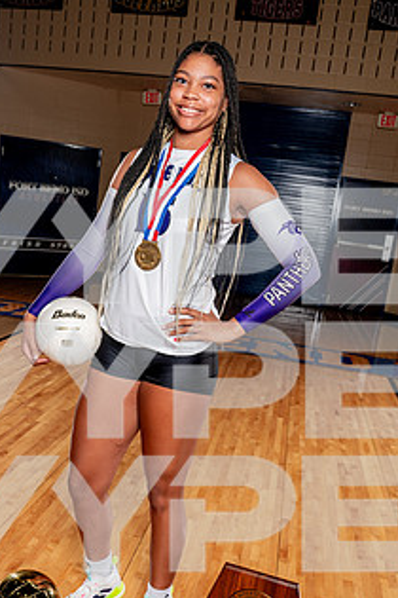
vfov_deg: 47.9
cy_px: 382
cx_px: 152
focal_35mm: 40
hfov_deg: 33.3
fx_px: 663
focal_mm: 28
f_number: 5.6
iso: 200
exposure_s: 1/250
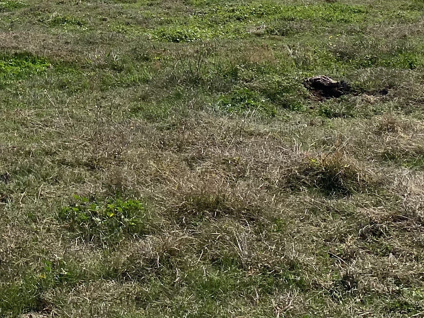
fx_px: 968
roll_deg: -2.4
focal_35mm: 79
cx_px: 36
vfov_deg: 17.1
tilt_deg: -1.4
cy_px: -139
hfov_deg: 24.0
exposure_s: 1/6410
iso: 32
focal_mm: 4.25
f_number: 1.8
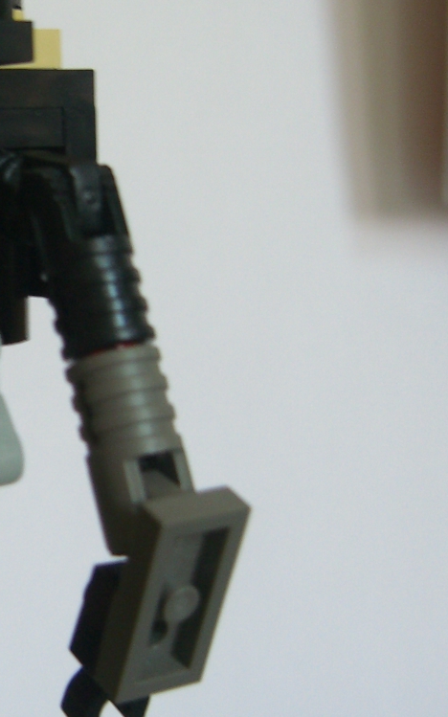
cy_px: 347
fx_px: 1680
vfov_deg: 24.1
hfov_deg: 14.7
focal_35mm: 86
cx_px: -95
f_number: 2.8
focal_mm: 7.9
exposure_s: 1/25
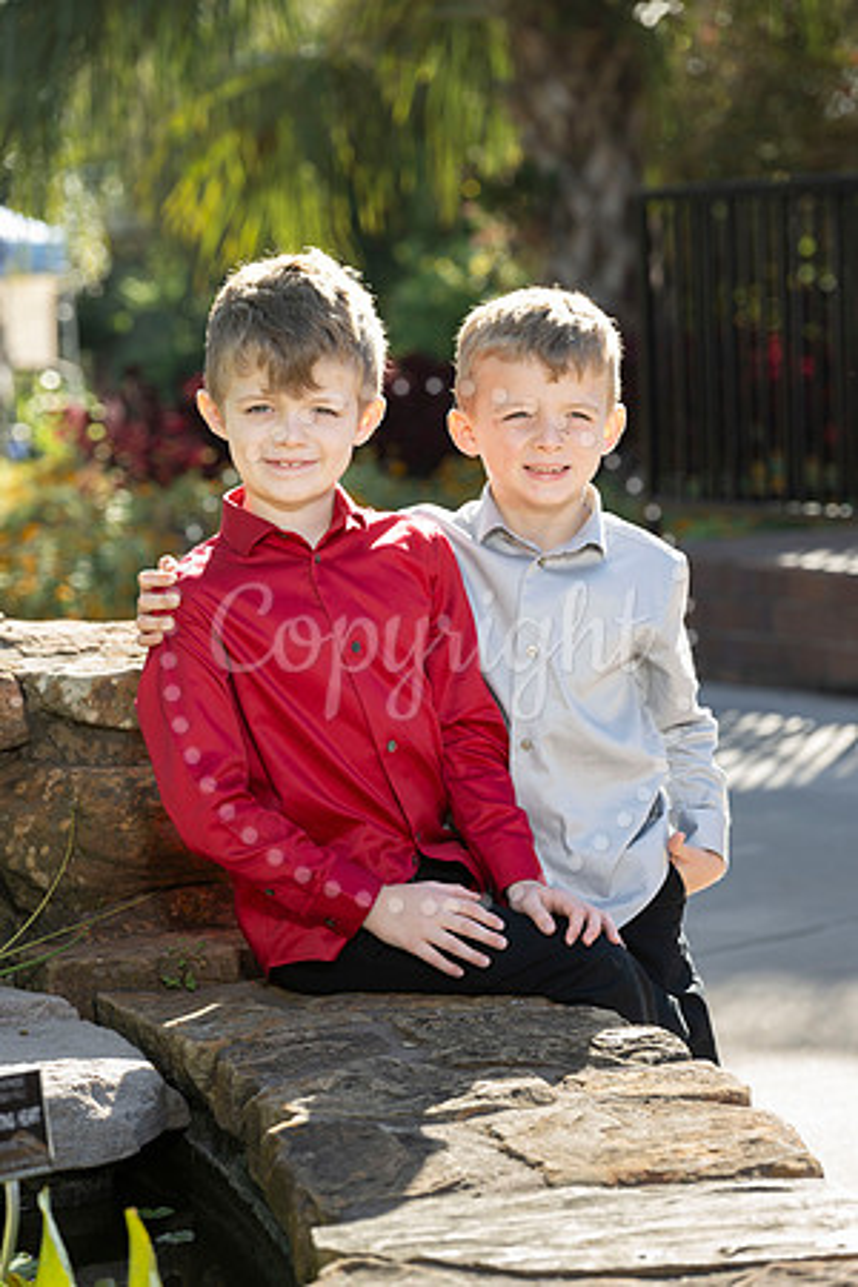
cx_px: 429
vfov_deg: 17.8
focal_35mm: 115
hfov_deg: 11.9
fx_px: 4111
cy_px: 644
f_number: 5.6
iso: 160
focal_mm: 115
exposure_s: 1/200
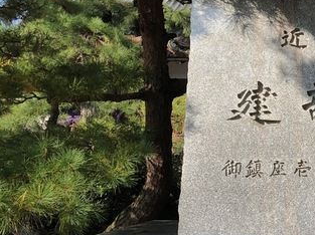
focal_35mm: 73
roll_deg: +0.3
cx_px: 393
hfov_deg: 23.9
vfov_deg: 20.1
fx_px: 664
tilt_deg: +3.2
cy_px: 100
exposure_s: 1/706
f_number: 1.8
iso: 20
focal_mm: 3.99
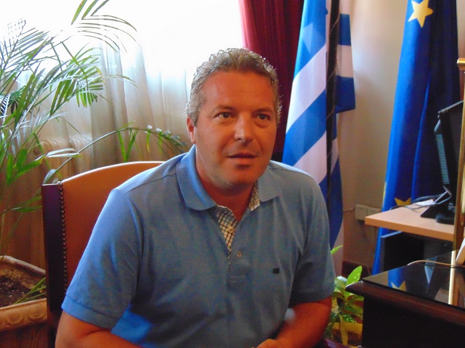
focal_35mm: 71
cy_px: 174
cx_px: 232
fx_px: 953
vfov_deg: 20.7
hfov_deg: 27.4
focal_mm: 12.8
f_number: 3.7
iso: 800
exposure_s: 1/25
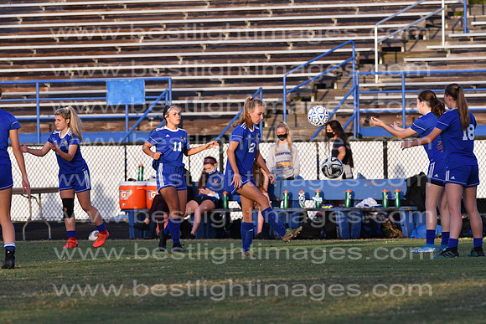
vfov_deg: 3.1
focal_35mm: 450
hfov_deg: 4.6
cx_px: 243
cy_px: 162
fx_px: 6076
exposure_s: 1/1600
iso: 800
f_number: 5.6
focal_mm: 300
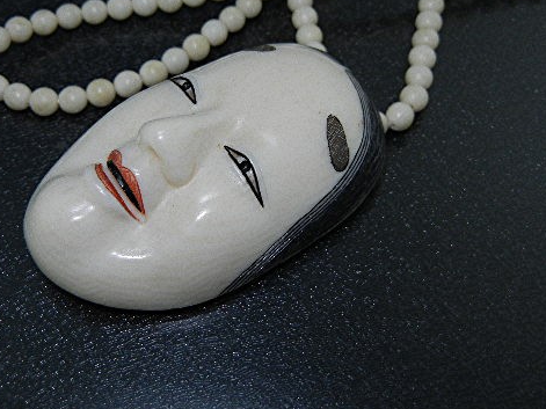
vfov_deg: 27.4
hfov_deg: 36.2
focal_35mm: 53
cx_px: 263
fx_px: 836
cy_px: 138
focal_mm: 7.1
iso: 200
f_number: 7.4
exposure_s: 1/30
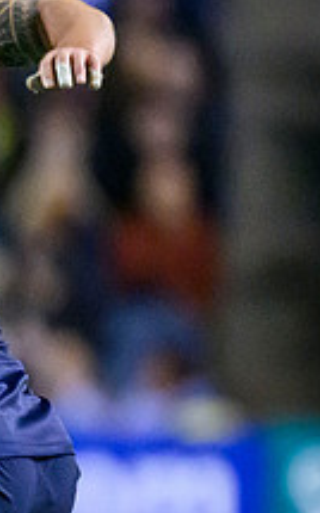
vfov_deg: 0.9
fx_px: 32717
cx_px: -410
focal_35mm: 2340
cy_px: 342
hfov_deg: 0.6
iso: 10000
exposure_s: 1/1250
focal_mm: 560
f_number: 4
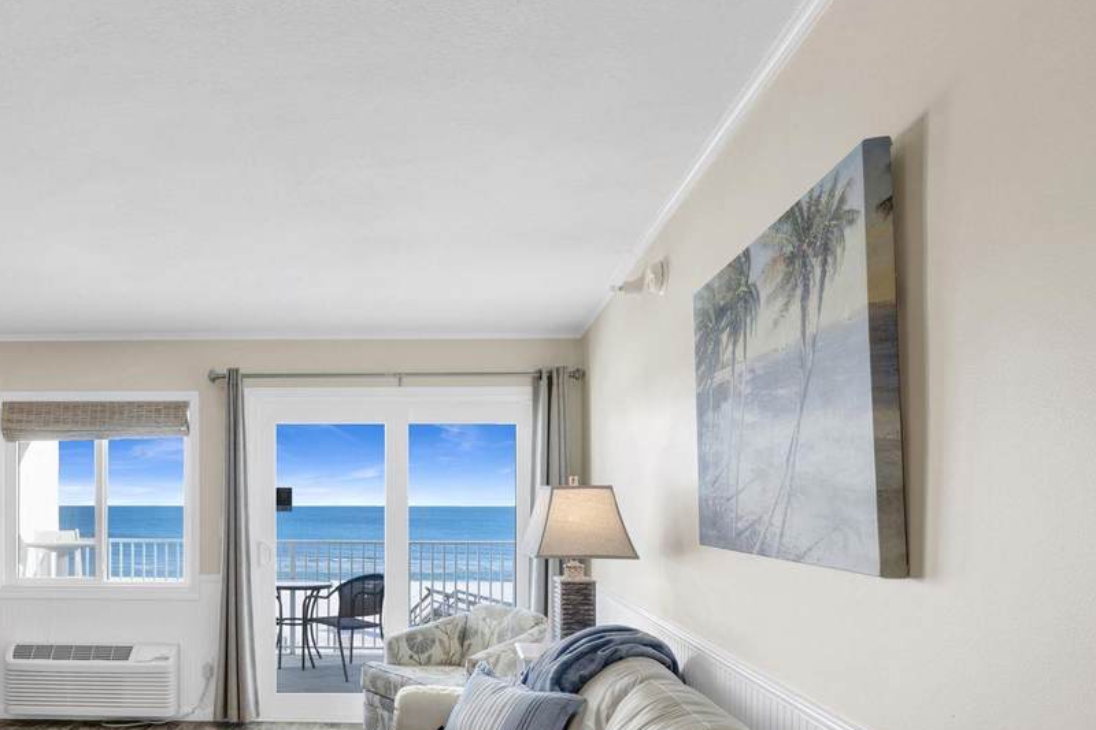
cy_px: 499
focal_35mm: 24
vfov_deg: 51.9
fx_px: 730
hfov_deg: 67.4
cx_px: 232
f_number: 11
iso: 400
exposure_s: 1/15
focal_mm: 15
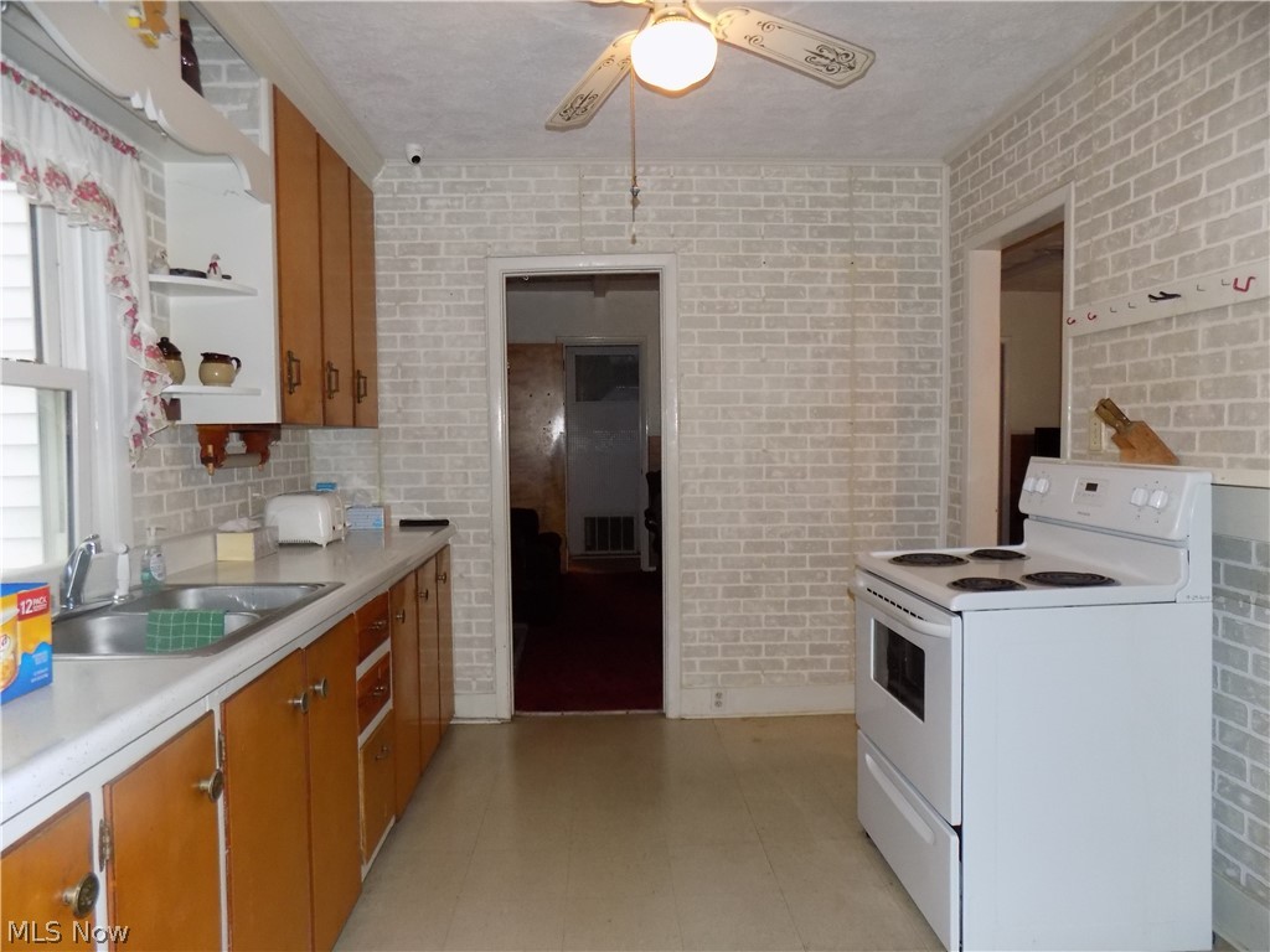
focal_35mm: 23
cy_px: 476
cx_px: 635
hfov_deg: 73.9
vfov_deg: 58.9
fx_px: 844
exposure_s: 1/30
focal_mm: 4
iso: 200
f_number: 3.1
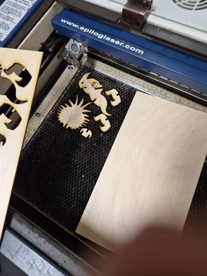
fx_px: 183
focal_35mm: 23
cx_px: 104
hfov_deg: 58.9
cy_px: 138
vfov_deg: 73.9
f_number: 1.8
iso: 200
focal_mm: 5.4
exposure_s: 1/52
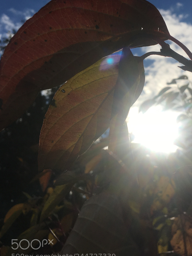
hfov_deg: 34.7
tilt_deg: +26.2
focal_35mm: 41
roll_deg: +0.5
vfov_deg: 45.3
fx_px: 303
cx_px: 133
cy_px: 93
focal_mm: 4.15
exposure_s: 1/5495
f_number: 2.2
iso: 25
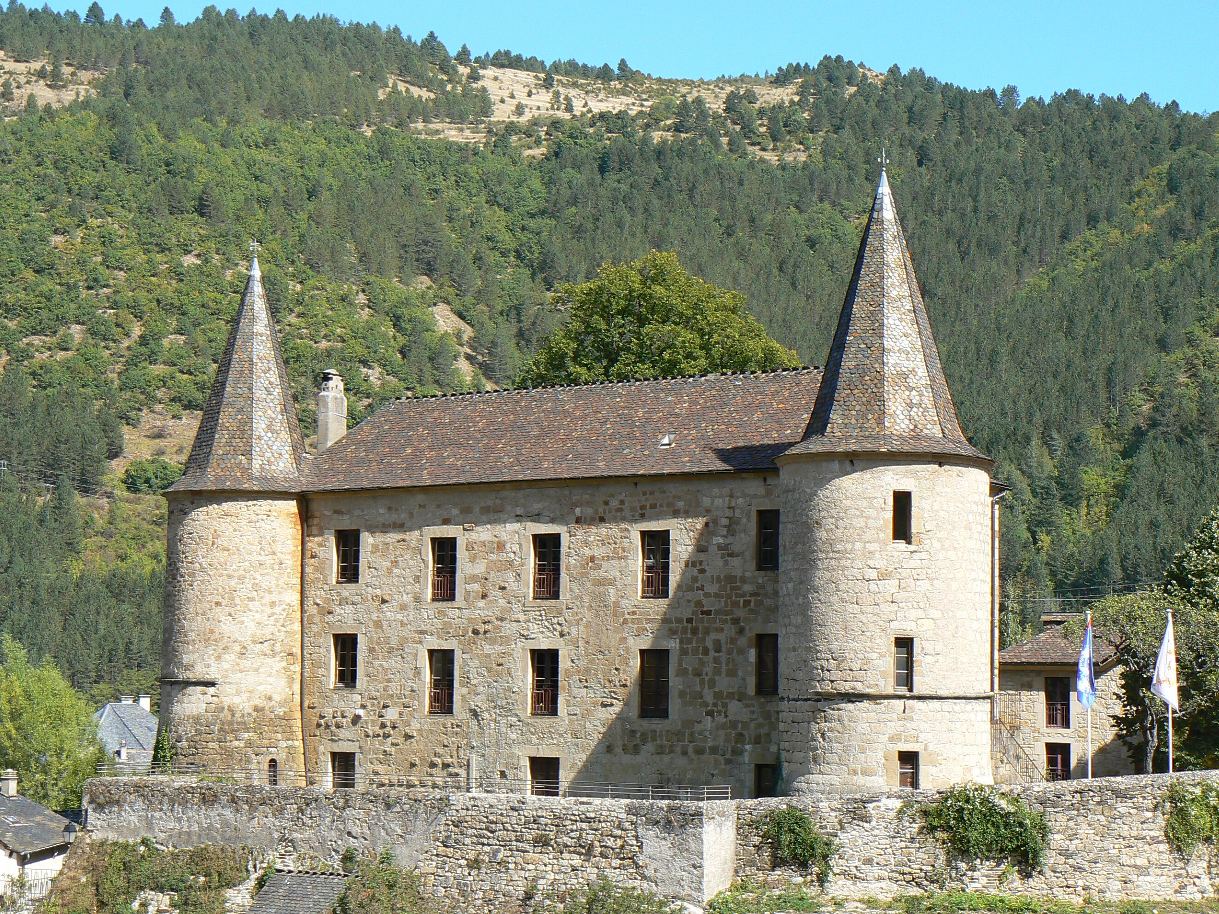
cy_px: 457
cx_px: 610
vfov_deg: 21.6
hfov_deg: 28.6
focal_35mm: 68
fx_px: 2395
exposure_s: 1/250
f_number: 5.6
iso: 80
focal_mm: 11.4
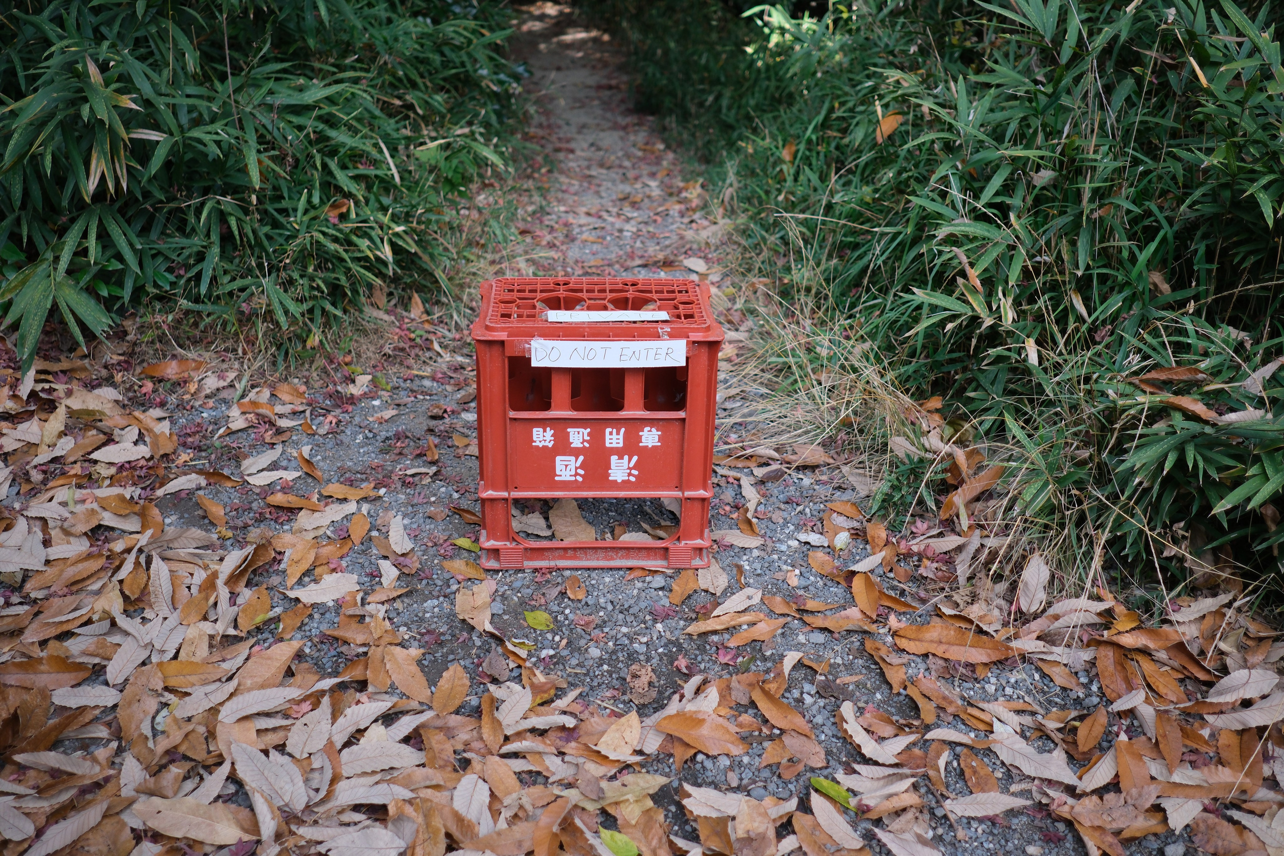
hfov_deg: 54.4
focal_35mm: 35
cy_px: 428
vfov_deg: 37.9
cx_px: 642
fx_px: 1248
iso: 400
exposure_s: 1/1400
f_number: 2
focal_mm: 23
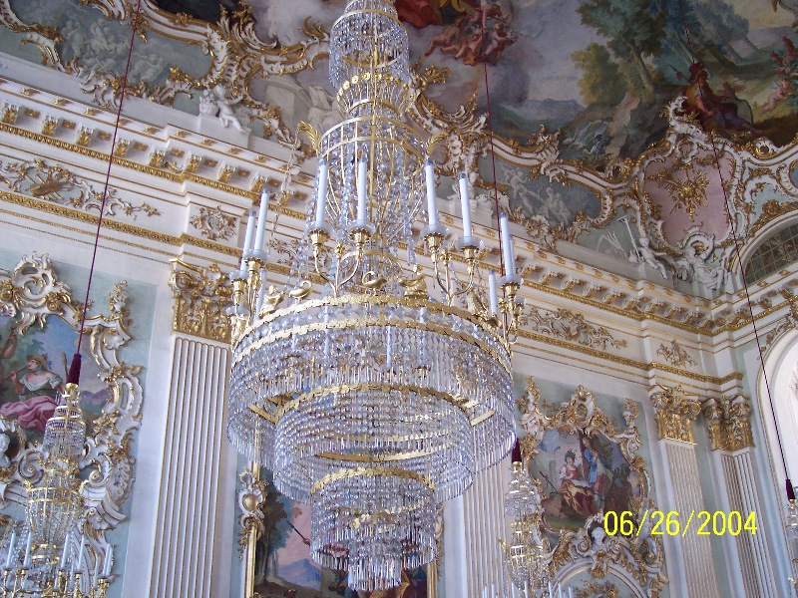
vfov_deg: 37.7
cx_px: 399
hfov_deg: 49.0
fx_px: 876
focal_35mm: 38
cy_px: 299
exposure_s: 1/45
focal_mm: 8
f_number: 2.8
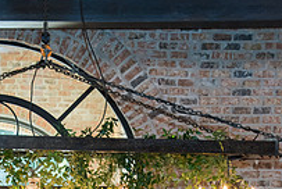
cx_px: 5
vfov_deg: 9.1
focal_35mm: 149
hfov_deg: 13.6
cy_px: 257
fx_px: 1169
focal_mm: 50
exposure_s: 1/60
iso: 1250
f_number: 5.6
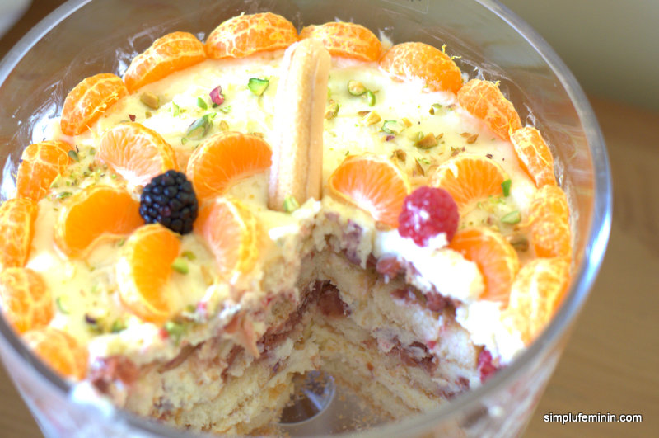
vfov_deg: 18.1
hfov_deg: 27.0
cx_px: 330
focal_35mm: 75
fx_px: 1371
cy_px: 219
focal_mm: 50
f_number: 3.2
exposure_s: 1/60
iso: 3200
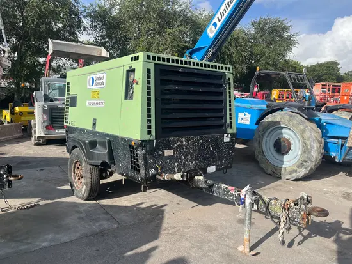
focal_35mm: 26
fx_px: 265
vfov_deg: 53.1
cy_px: 132
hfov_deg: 67.3
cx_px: 176
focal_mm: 5.1
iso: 50
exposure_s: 1/2463
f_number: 1.6
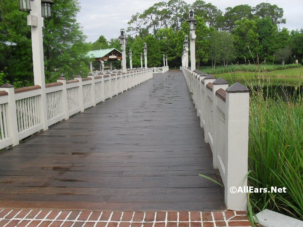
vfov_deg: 40.7
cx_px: 152
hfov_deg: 52.6
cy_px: 114
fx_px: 306
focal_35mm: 35
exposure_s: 1/125
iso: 100
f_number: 8.4
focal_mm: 6.3
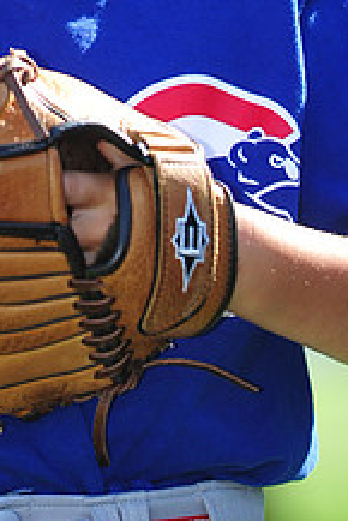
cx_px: 36
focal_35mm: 534
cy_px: -130
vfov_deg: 3.8
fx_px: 7730
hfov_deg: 2.6
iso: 200
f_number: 4.5
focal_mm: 200
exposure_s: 1/400
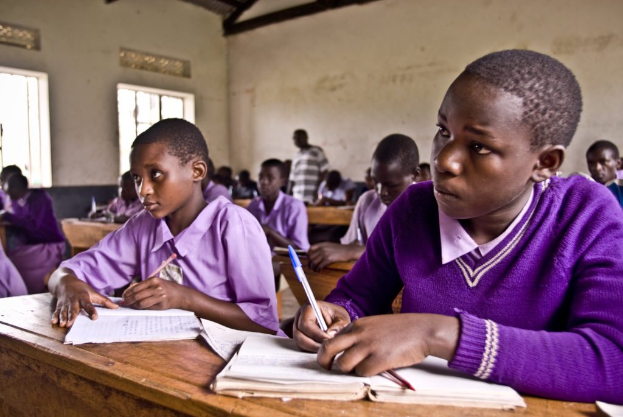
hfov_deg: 61.9
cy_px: 208
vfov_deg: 43.7
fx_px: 520
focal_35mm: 30
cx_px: 312
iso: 100
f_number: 2.8
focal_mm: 20
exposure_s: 1/50
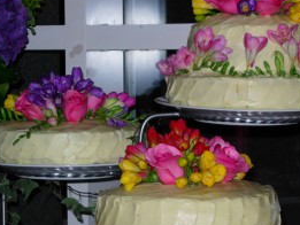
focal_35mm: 173
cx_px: 178
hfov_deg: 11.4
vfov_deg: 8.6
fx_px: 1500
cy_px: 137
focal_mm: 23.4
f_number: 4.9
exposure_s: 1/64
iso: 79
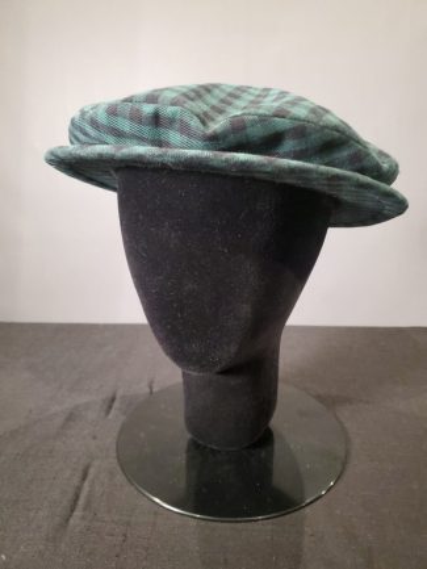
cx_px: 214
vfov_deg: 67.3
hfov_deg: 53.1
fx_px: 427
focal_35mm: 26
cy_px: 284
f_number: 1.5
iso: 640
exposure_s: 1/24
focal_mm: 4.3
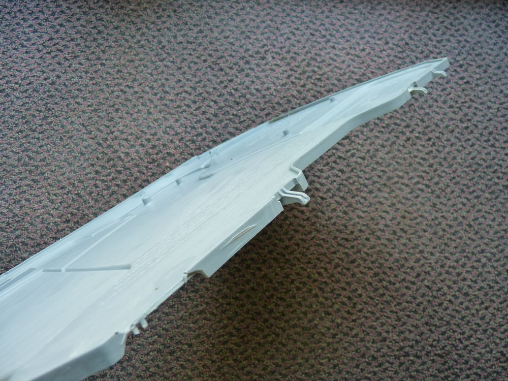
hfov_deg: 63.4
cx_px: 254
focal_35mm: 28
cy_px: 190
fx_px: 411
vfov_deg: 49.7
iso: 200
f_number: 2.8
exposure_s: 1/30
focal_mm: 5
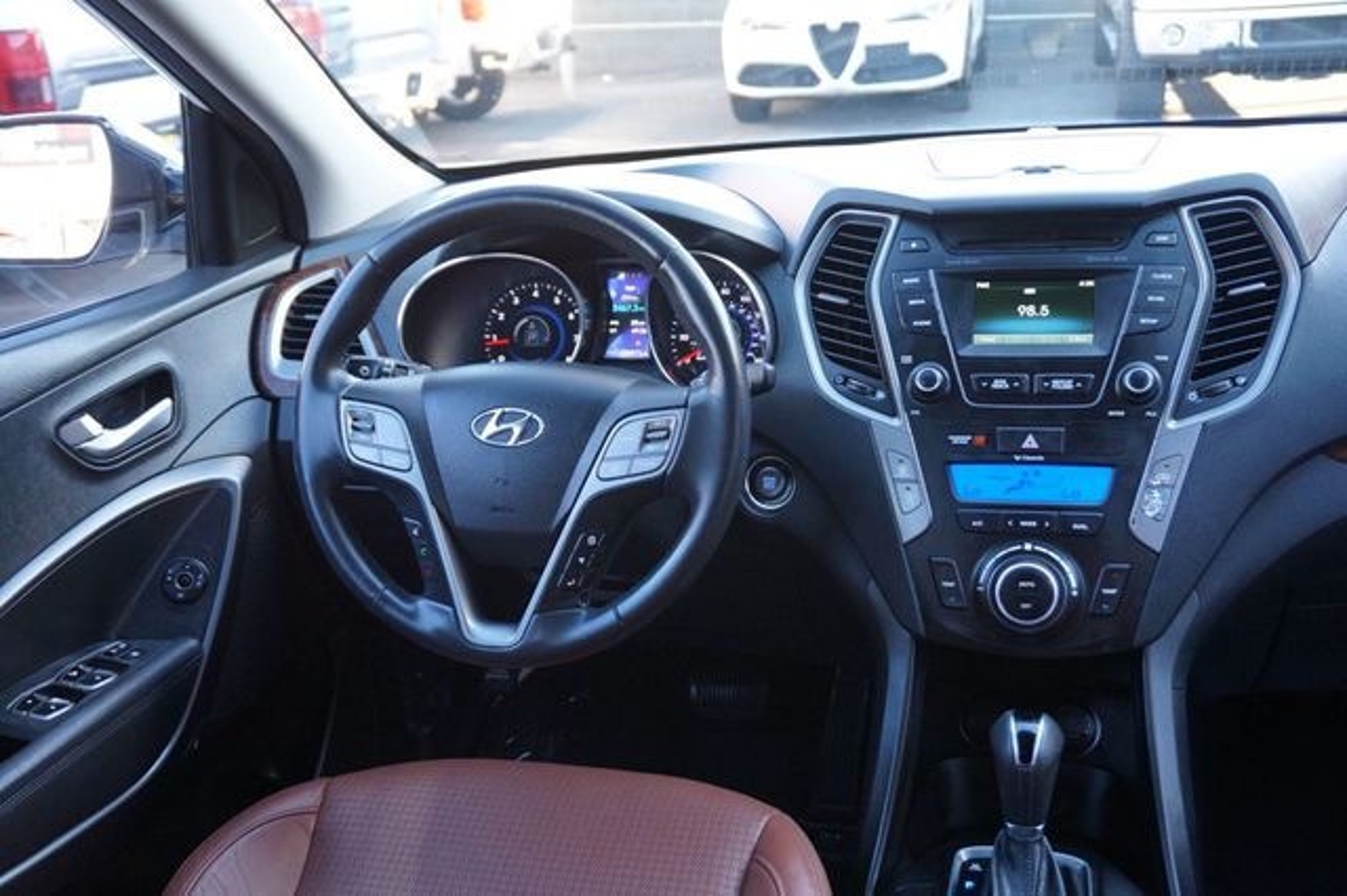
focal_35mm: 34
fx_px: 1290
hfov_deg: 55.1
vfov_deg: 38.3
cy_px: 448
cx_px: 674
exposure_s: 1/60
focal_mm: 23
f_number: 4.5
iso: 800
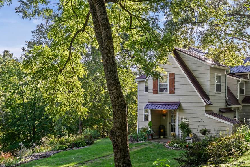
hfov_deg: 45.5
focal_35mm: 43
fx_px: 297
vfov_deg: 31.3
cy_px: 103
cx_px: 148
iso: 200
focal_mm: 29.5
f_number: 16
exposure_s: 1/5
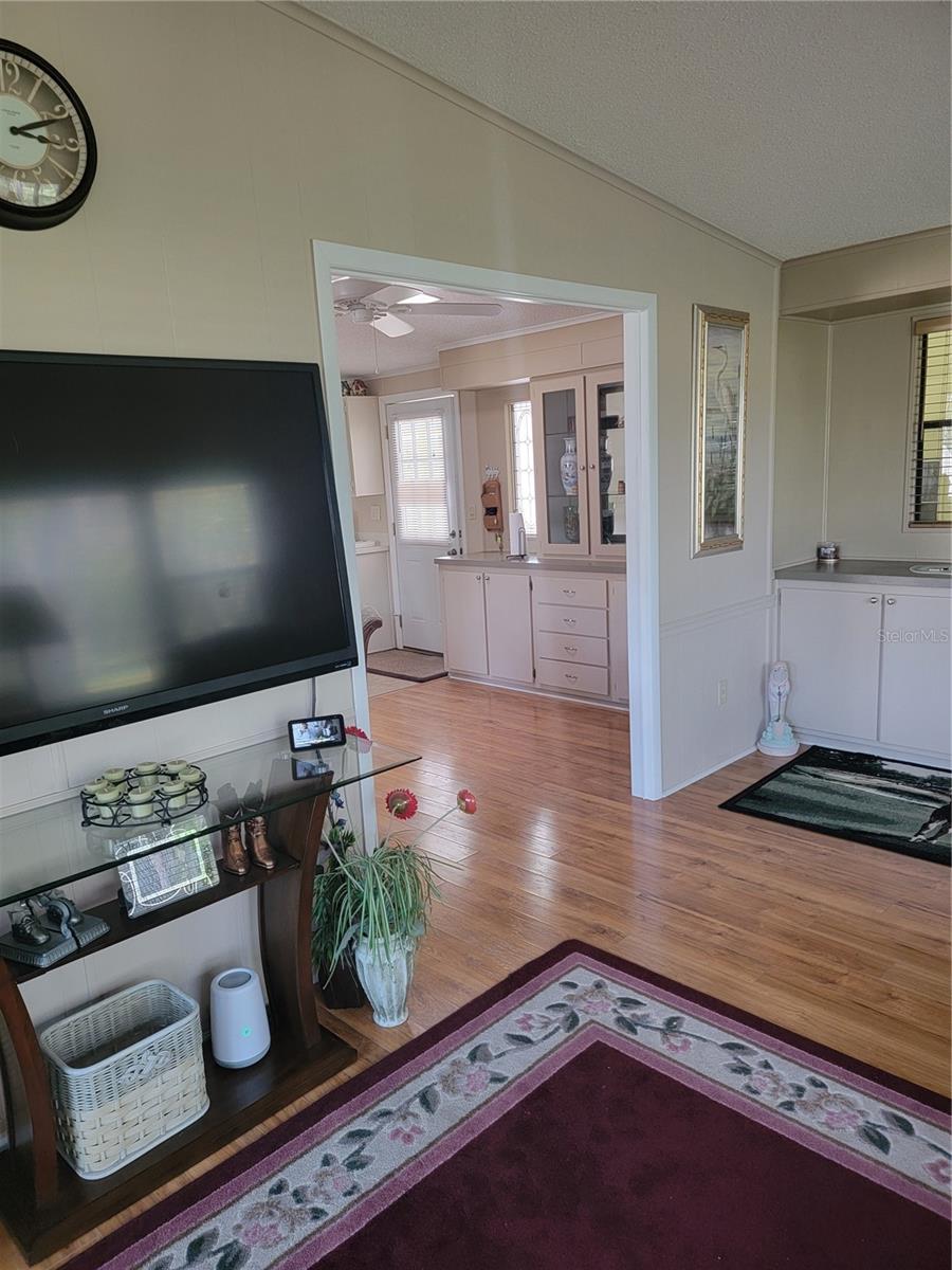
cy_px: 635
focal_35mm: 24
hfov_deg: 56.8
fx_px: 880
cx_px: 476
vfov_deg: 71.6
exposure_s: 1/40
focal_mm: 6.7
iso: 250
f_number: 1.8
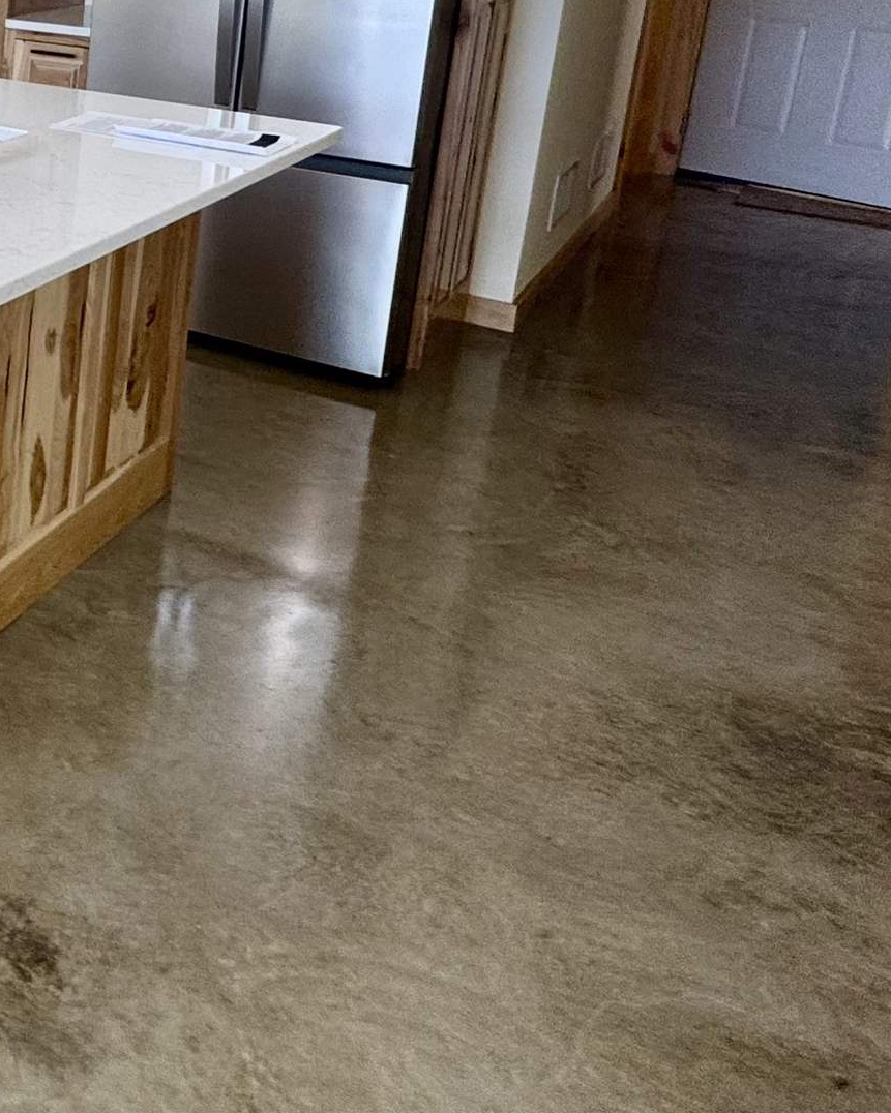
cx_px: -393
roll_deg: -1.6
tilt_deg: -12.6
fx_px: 1285
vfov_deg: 42.9
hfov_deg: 28.0
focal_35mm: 39
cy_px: 111
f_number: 2.2
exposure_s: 1/120
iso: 80
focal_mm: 2.22
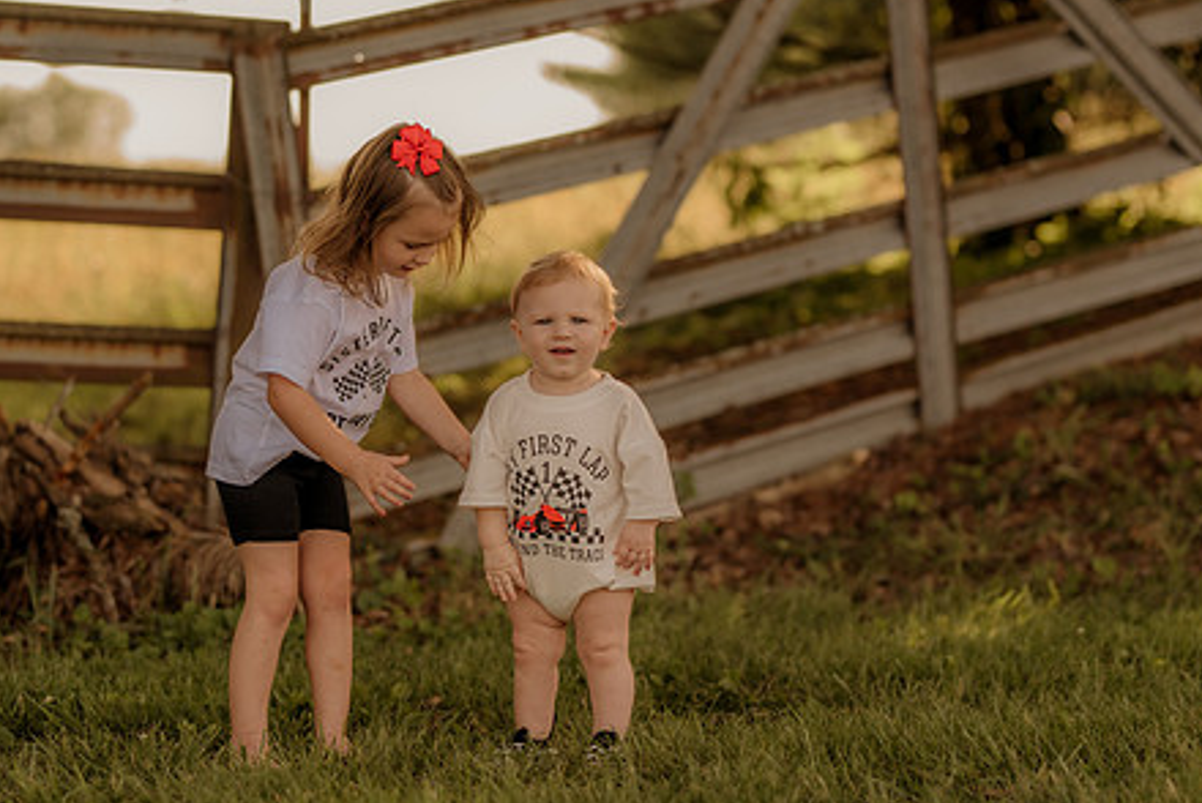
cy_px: 356
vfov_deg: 12.2
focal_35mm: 112
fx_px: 3742
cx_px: 484
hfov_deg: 18.2
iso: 250
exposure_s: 1/1250
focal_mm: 85
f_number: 2
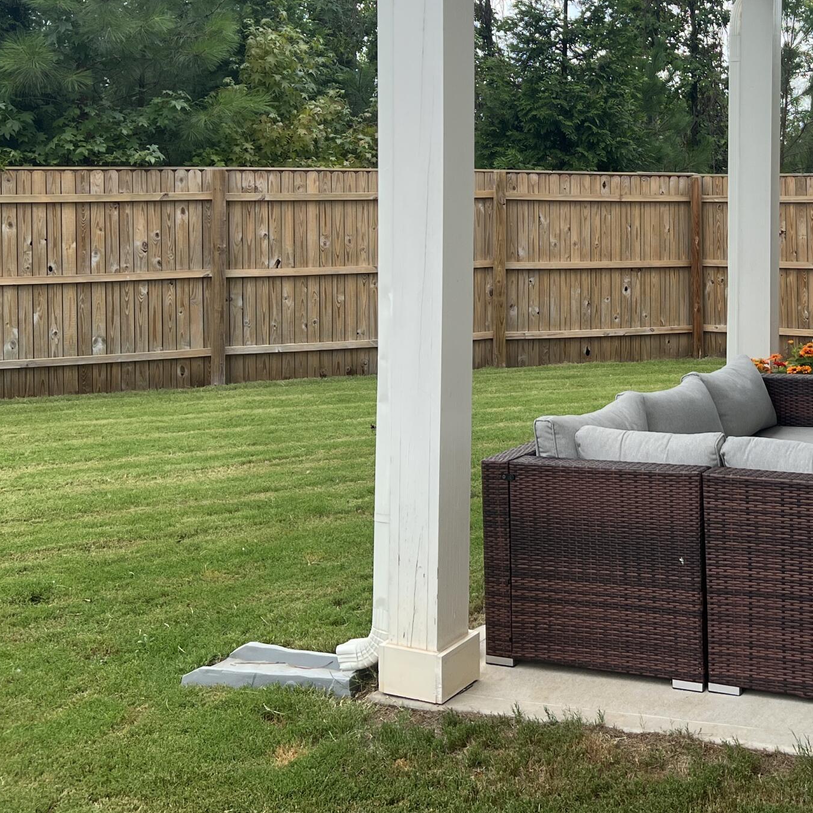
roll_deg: -0.7
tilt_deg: -0.8
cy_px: 184
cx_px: 676
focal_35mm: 51
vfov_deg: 32.6
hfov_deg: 32.3
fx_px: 1355
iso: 50
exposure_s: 1/1361
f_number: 1.5
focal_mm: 5.7
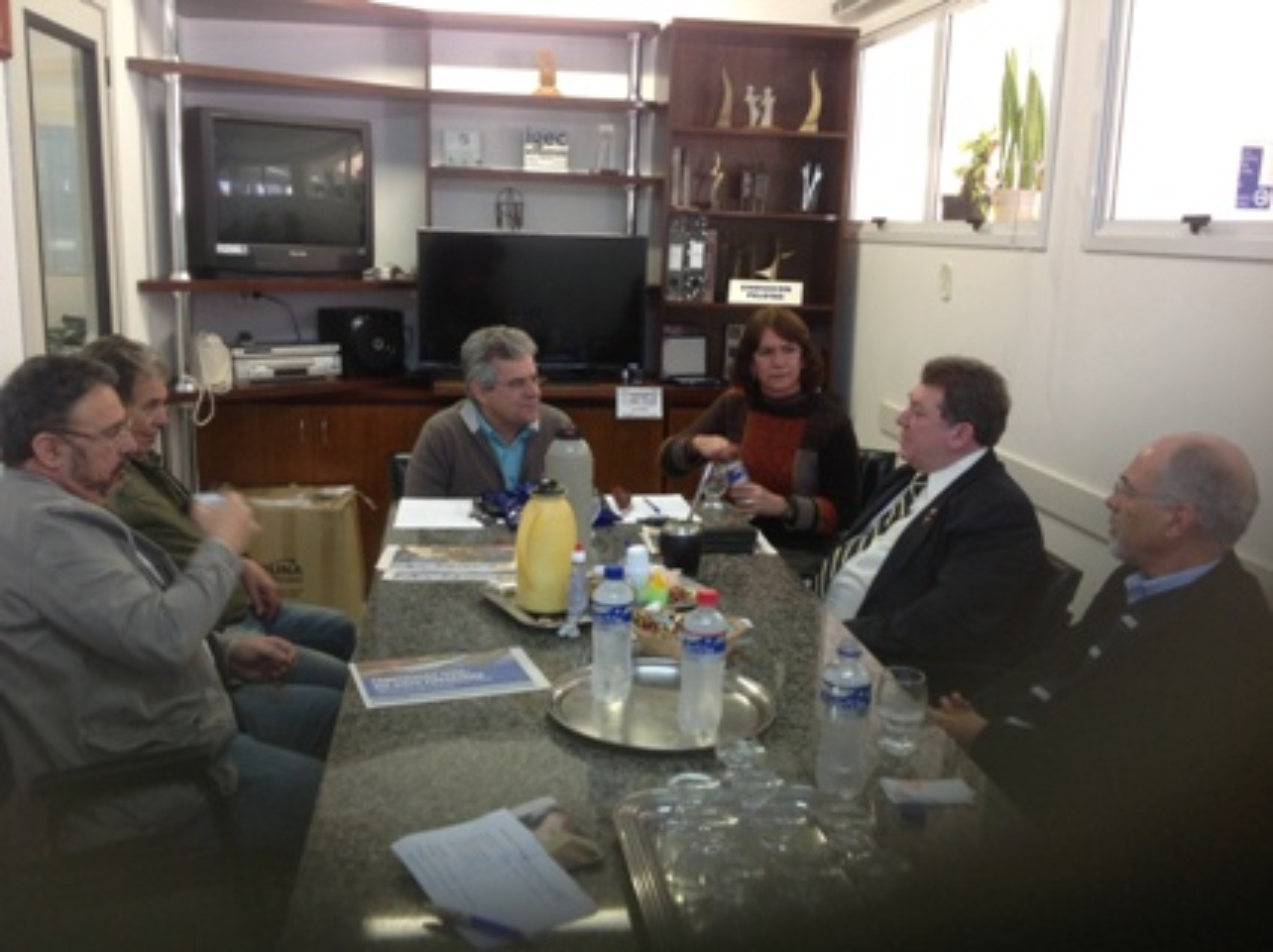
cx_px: 636
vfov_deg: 40.6
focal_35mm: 35
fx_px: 1286
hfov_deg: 52.7
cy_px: 476
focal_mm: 4.28
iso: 80
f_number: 2.4
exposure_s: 1/15
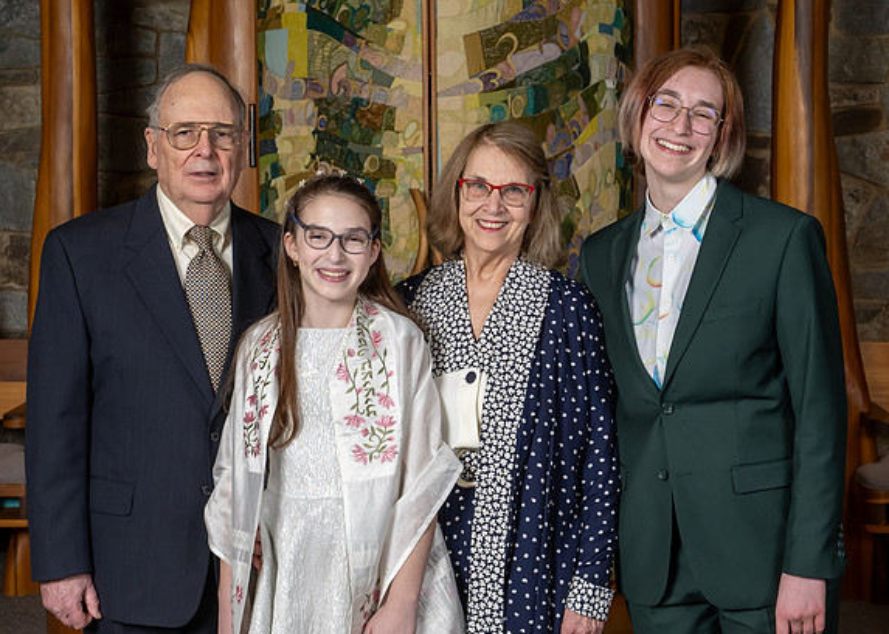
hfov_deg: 29.0
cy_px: 298
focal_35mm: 68
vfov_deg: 20.9
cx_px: 430
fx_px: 1716
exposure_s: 1/200
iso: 640
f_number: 8
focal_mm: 38
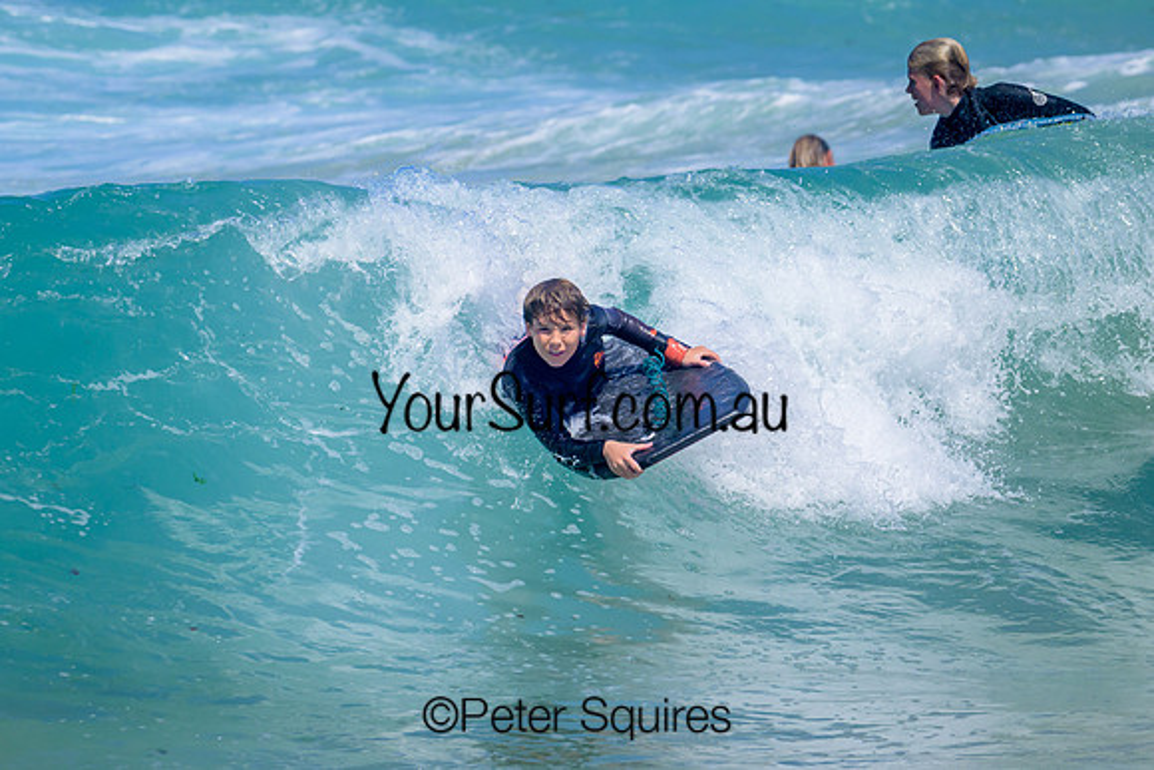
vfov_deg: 2.2
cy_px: 382
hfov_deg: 3.3
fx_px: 20058
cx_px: 551
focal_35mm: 626
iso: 720
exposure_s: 1/2000
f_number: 11
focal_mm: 460
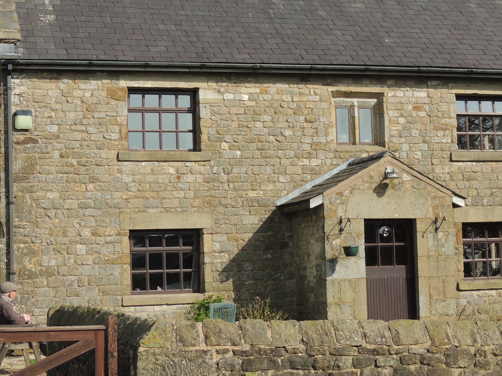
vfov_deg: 17.6
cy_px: 155
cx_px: 315
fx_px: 1218
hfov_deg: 23.2
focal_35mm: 84
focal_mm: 8.3
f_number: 3.5
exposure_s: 1/800
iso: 100
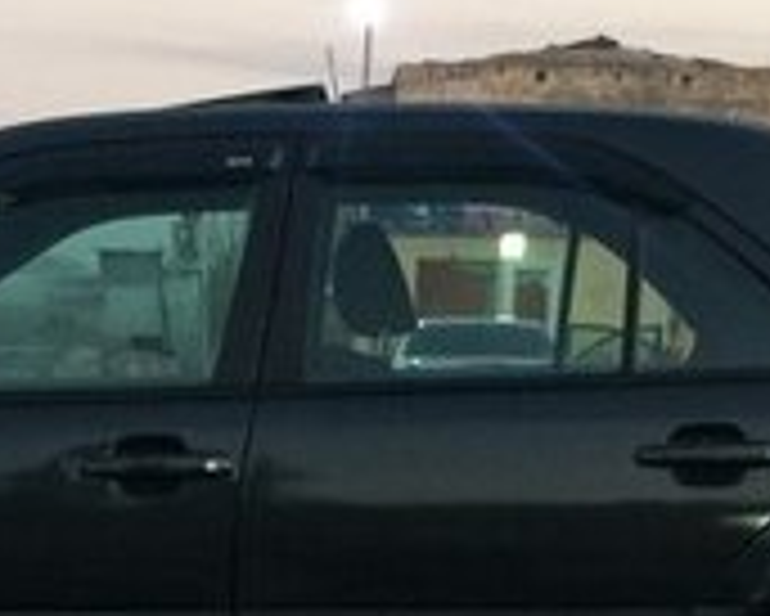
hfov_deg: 17.5
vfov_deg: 13.7
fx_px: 2485
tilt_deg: -8.5
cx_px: 207
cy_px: 771
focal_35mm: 109
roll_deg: -0.8
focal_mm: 4.15
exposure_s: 1/33
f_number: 2.2
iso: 125
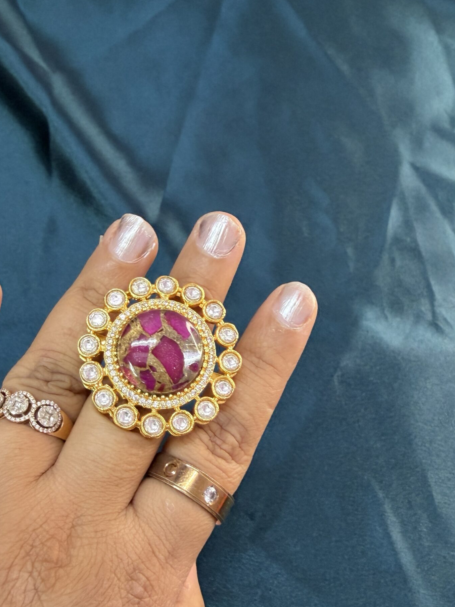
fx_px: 596
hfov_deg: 41.4
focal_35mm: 34
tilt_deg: -71.8
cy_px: 390
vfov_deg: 53.2
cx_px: 163
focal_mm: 2.22
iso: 250
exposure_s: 1/50
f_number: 2.2
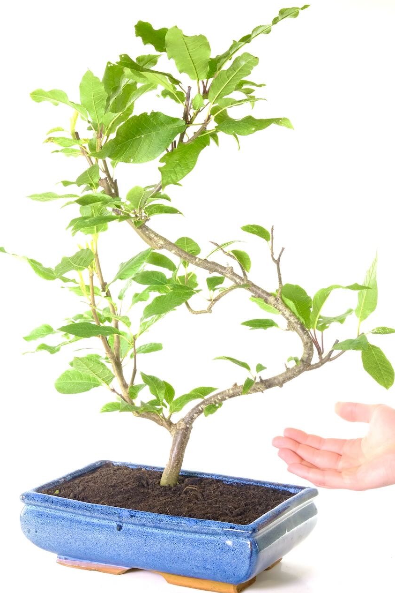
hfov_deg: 16.3
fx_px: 1383
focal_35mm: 84
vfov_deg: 24.2
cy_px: 296
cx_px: 197
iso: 1600
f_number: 11
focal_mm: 55
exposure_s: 1/13
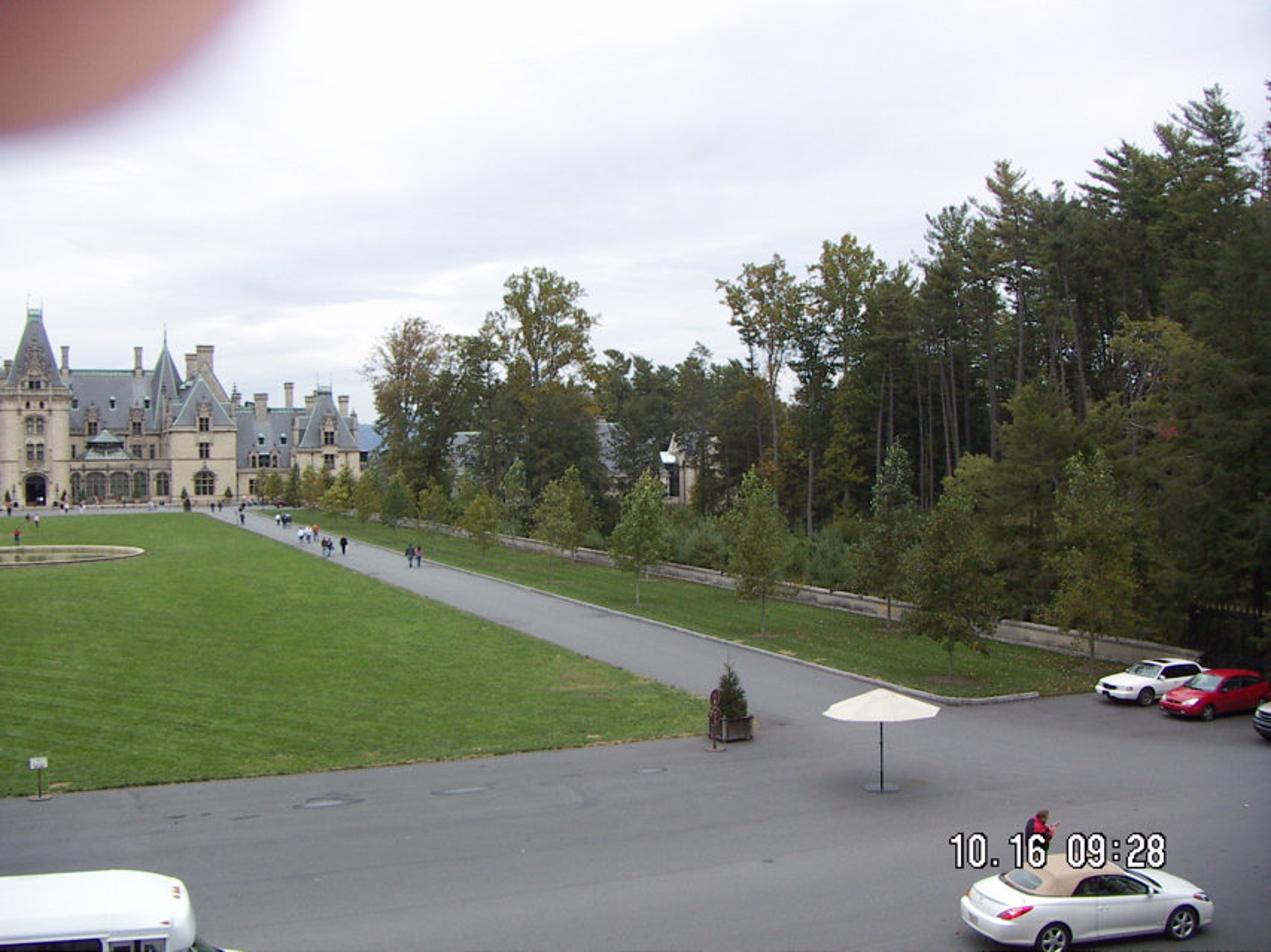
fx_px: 1321
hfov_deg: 51.4
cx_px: 636
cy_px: 476
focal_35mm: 36
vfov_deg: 39.6
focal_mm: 4.7
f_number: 6.7
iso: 64
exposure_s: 1/100
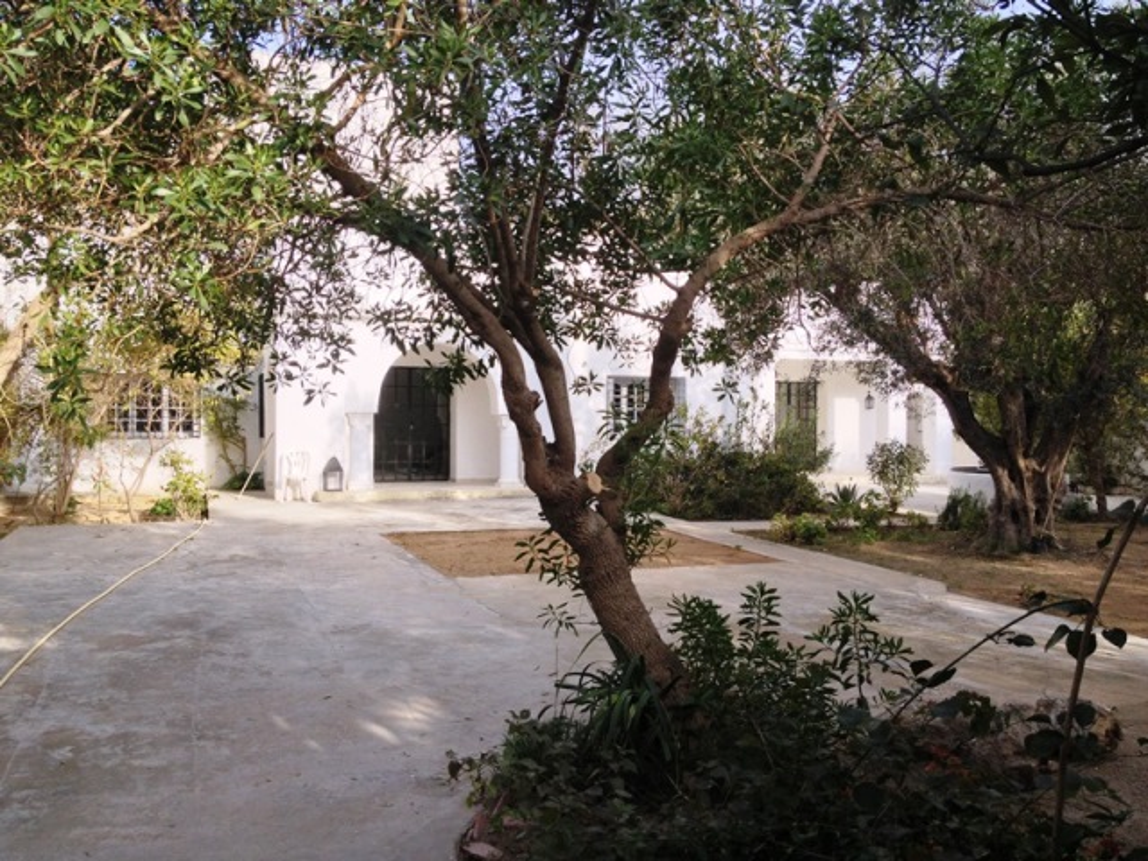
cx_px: 574
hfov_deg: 52.6
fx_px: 1161
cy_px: 430
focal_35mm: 35
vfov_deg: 40.7
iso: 50
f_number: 2.4
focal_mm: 4.28
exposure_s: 1/726
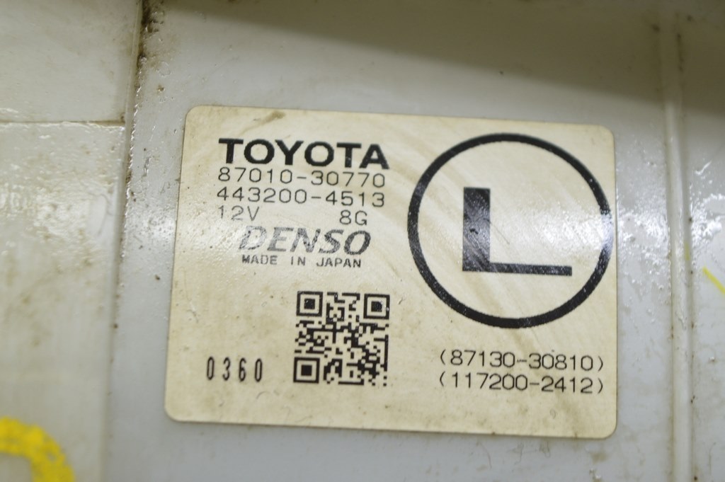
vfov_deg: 16.5
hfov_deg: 24.6
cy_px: 241
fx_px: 1660
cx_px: 362
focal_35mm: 82
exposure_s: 1/20
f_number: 5.6
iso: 400
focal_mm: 55
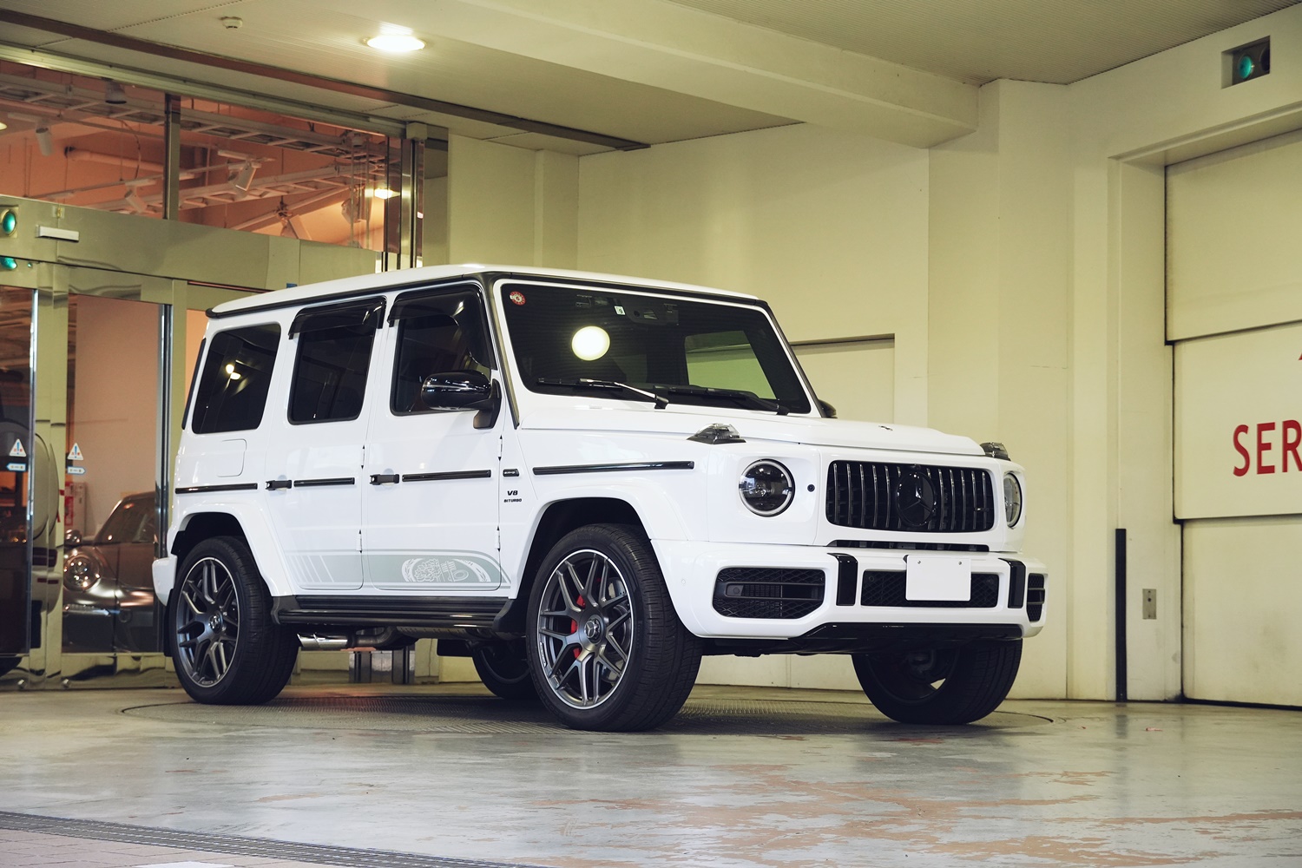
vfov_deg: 19.3
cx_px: 651
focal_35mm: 70
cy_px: 434
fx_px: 2550
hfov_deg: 28.6
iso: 800
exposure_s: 1/160
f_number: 5
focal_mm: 47
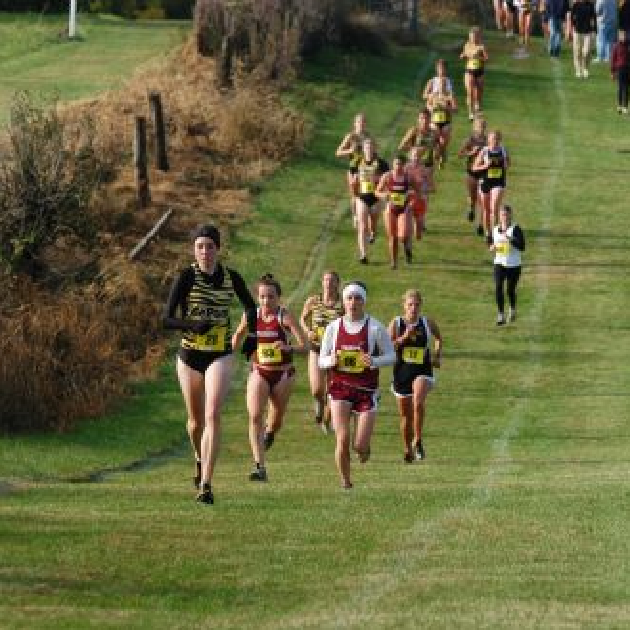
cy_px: 316
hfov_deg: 4.9
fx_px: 7364
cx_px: 201
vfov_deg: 4.9
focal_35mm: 358
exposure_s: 1/400
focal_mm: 185
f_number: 5.6
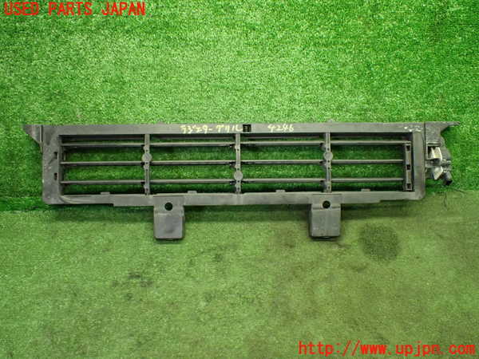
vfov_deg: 46.8
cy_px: 180
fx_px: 415
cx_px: 240
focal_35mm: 30
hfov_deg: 60.0
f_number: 2.3
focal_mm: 5.4
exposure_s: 1/100
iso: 800
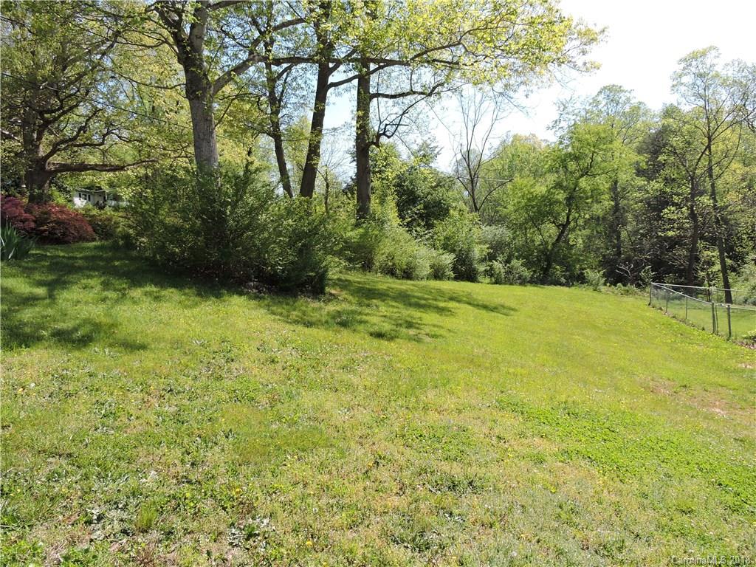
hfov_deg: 71.6
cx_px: 378
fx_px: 524
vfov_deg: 56.8
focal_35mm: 24
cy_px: 284
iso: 100
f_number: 3.3
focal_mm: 4.3
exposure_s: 1/500
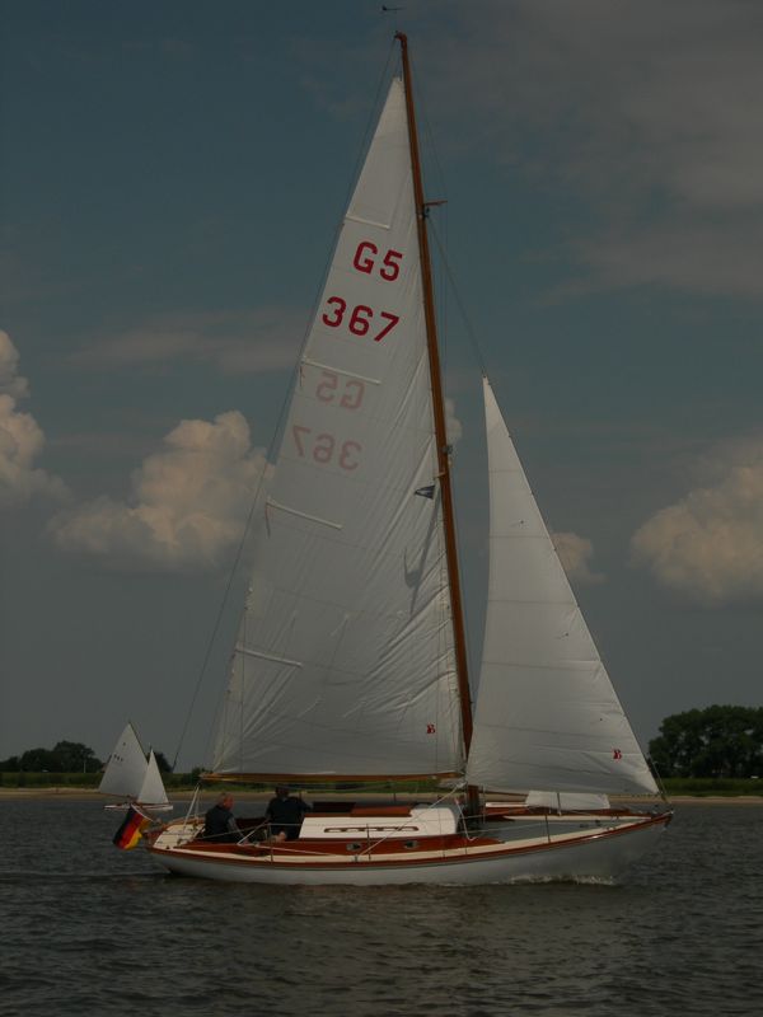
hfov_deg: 16.1
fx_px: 2704
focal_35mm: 92
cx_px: 382
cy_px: 508
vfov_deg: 21.3
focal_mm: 19.1
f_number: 7.3
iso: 50
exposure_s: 1/1412
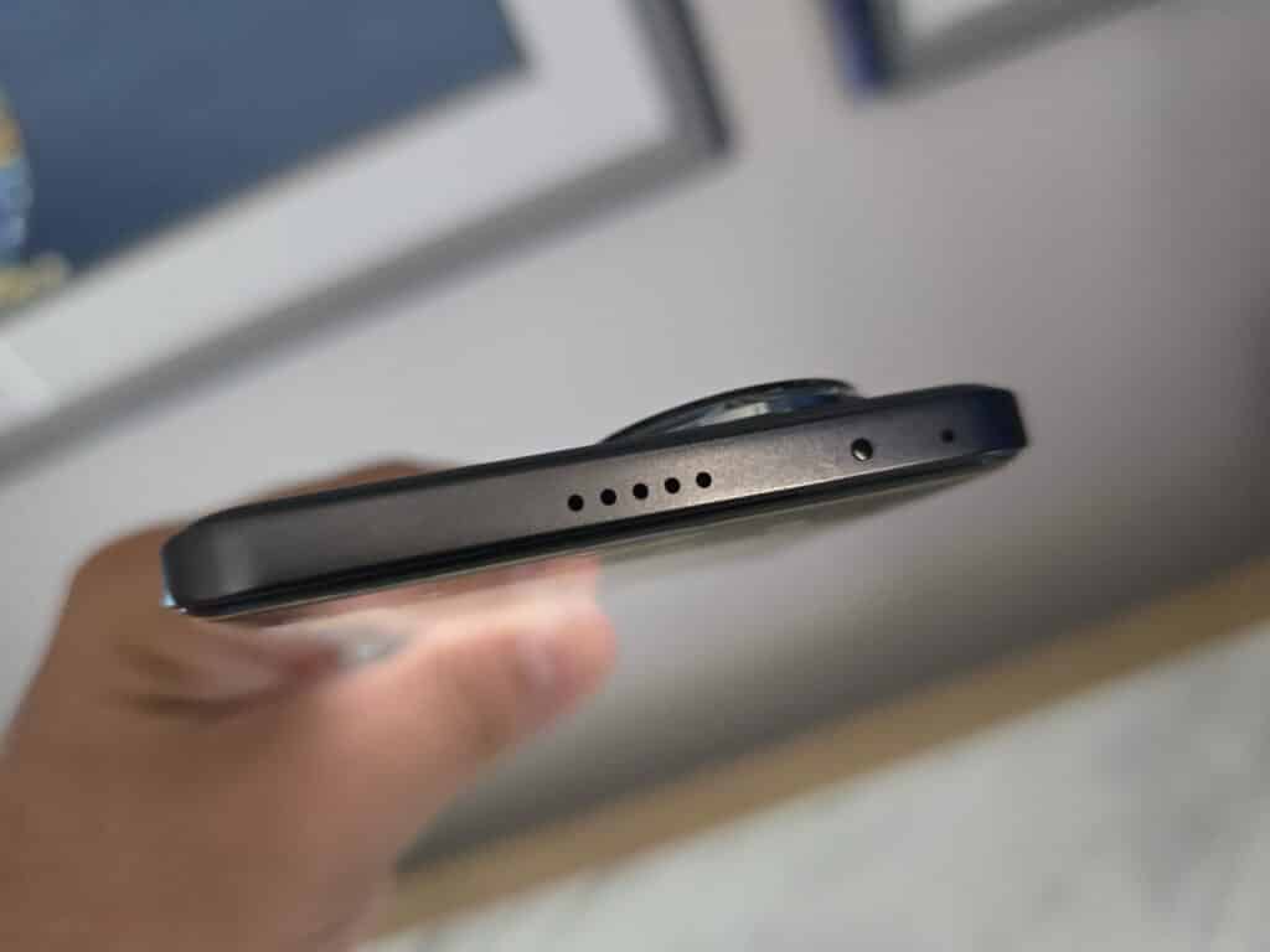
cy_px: 476
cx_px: 635
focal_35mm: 23
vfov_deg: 58.9
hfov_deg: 73.9
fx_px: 844
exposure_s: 1/60
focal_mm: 6.3
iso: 800
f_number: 1.7
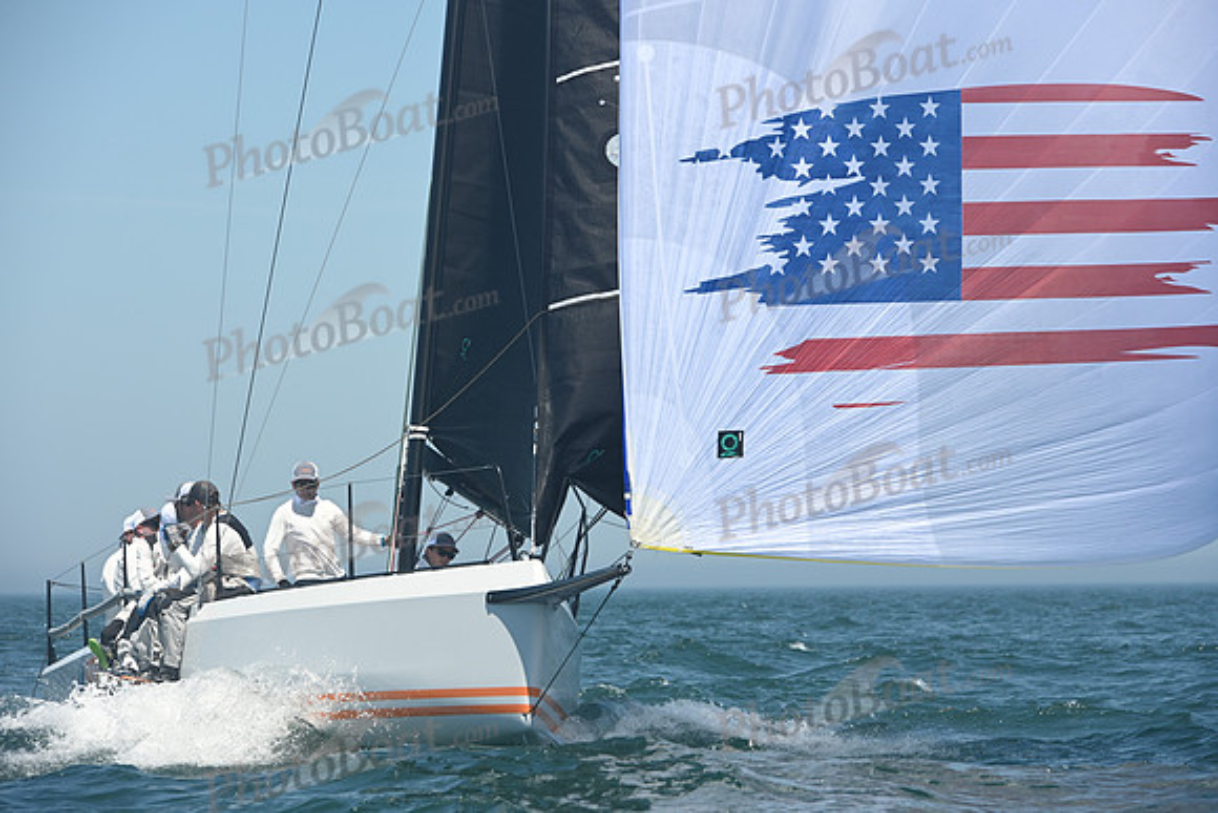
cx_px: 609
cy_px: 406
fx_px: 5753
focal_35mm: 170
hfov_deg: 12.1
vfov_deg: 8.1
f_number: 7.1
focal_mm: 170
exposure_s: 1/1000
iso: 320
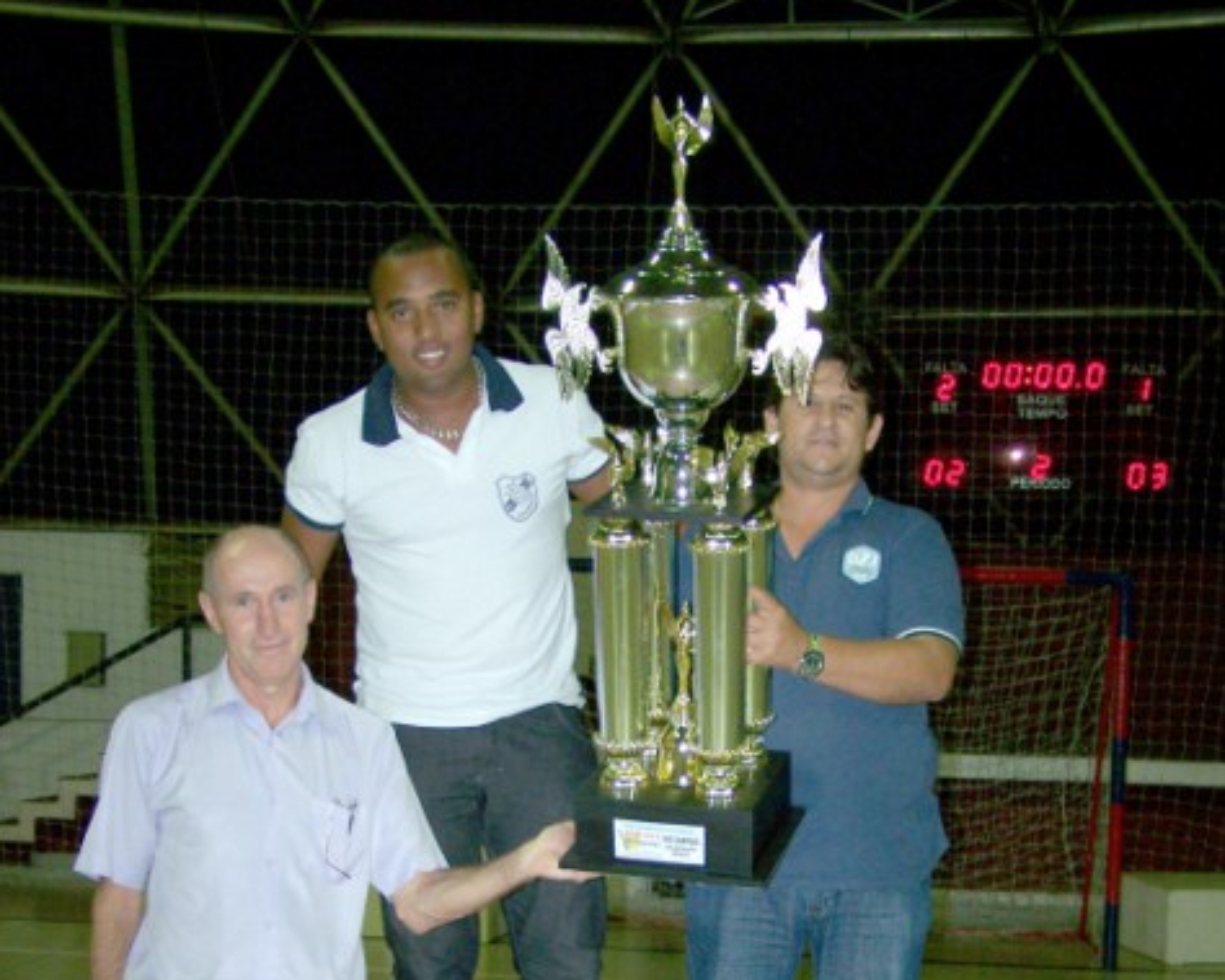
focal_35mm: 50
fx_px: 1812
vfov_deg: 29.5
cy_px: 787
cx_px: 610
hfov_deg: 37.3
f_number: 2.8
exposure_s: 1/60
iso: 160
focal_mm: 6.3
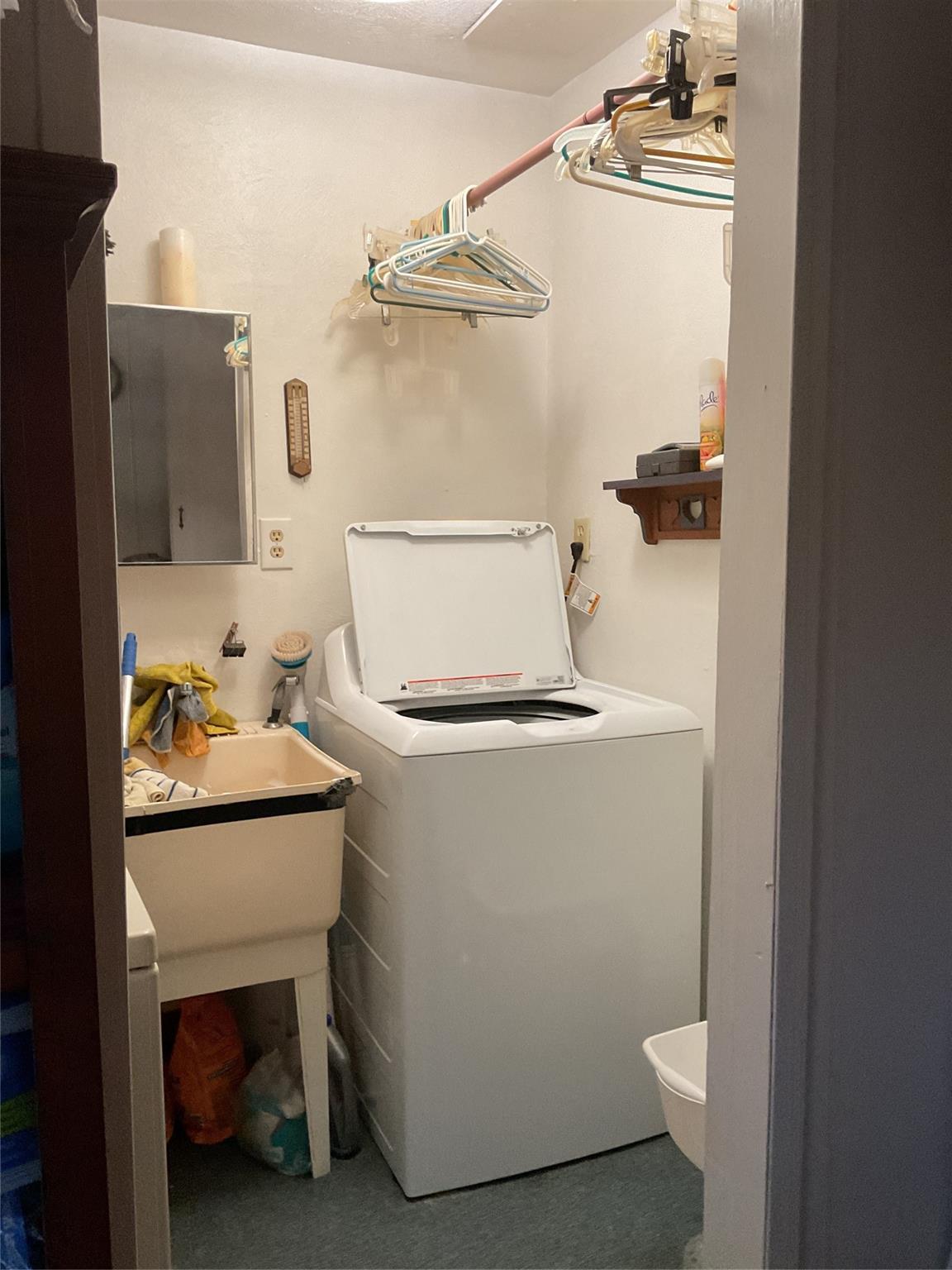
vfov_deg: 61.7
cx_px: 476
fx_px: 1063
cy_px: 635
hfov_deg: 48.2
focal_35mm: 29
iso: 160
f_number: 1.8
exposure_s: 1/60
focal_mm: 3
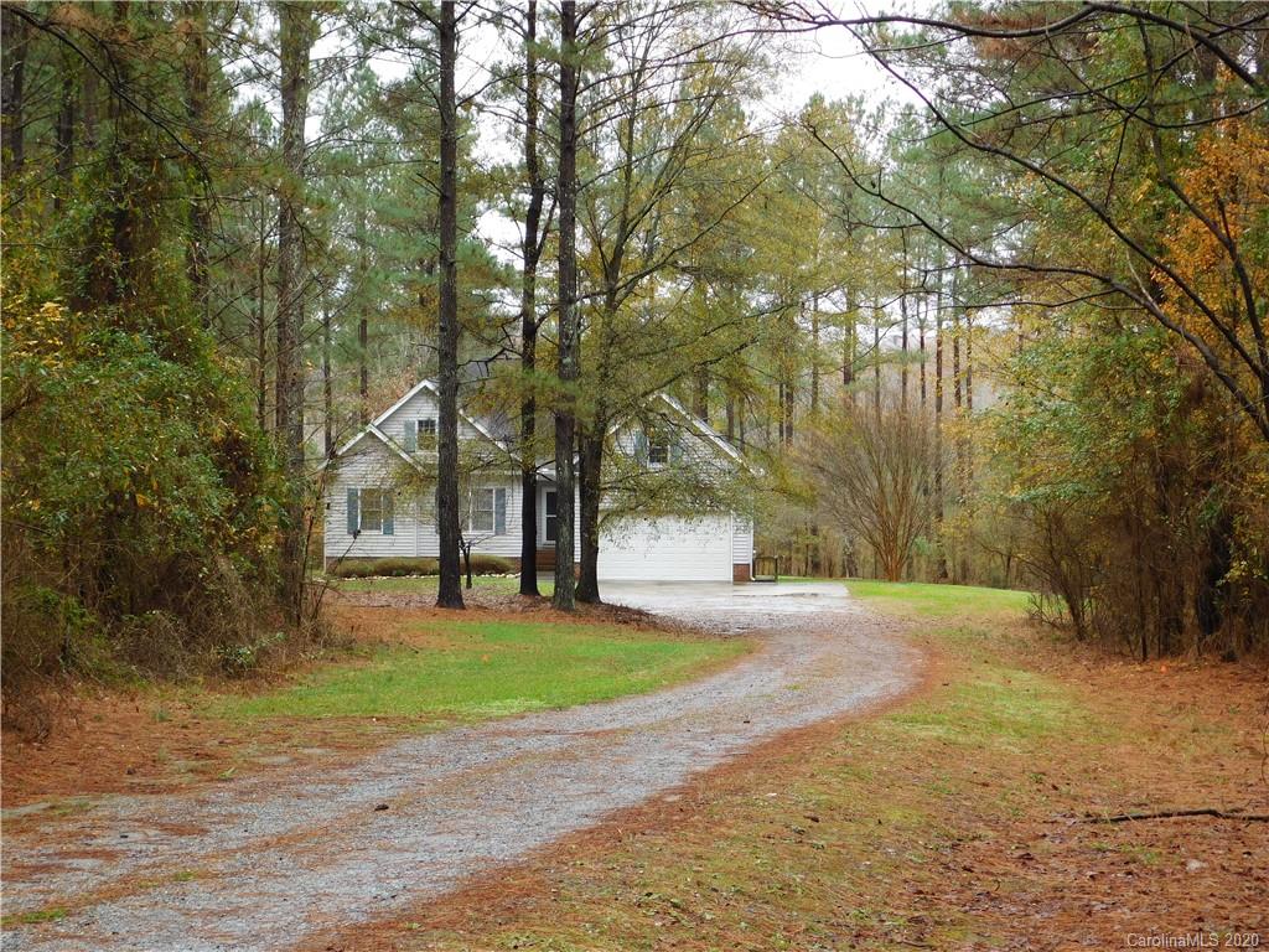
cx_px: 634
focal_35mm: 66
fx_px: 2420
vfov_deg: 22.3
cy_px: 476
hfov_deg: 29.4
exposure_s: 1/80
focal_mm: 11.7
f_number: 4.2
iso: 125
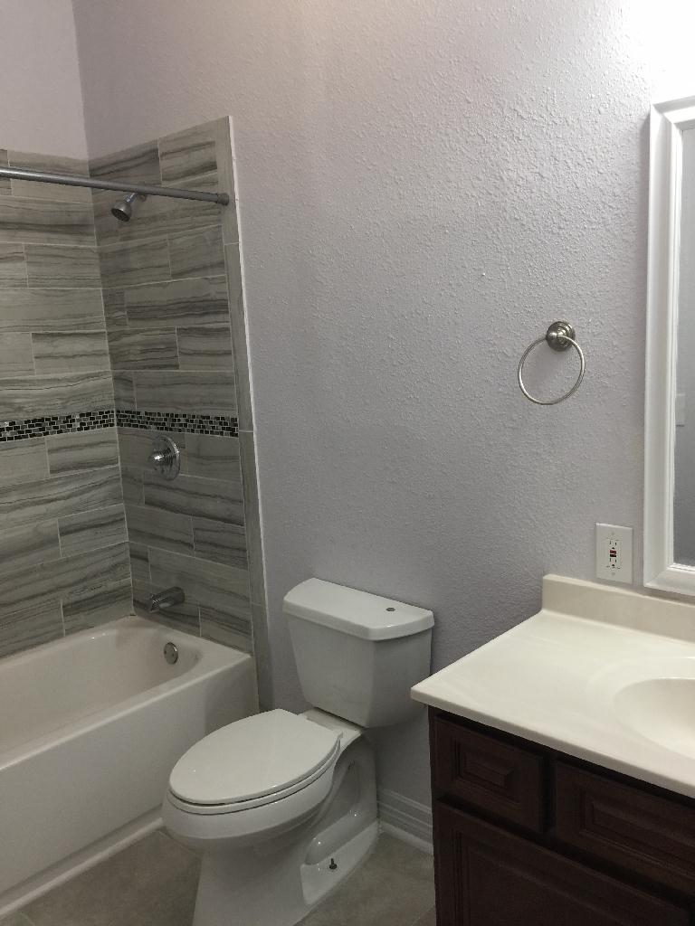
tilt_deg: -9.0
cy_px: 463
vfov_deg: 61.7
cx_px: 348
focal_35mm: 29
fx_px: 776
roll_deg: +3.3
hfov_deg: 48.2
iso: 40
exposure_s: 1/30
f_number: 2.2
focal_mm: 4.15
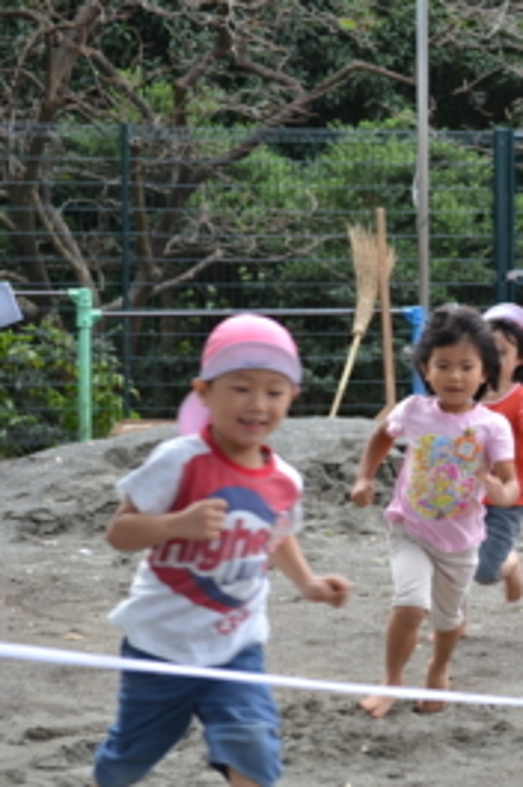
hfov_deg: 10.8
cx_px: 541
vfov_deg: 16.4
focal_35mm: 125
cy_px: 394
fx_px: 2726
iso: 180
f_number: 5.6
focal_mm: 55
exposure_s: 1/125
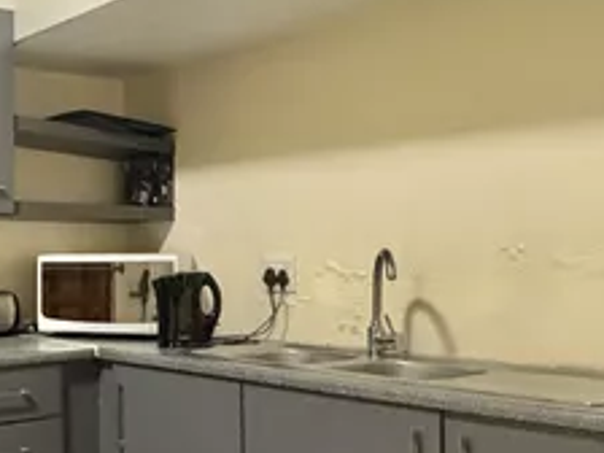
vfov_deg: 29.1
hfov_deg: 33.9
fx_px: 872
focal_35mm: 50
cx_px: -35
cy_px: 253
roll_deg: +0.5
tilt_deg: +0.4
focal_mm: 2.22
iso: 1000
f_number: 2.2
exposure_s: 1/33
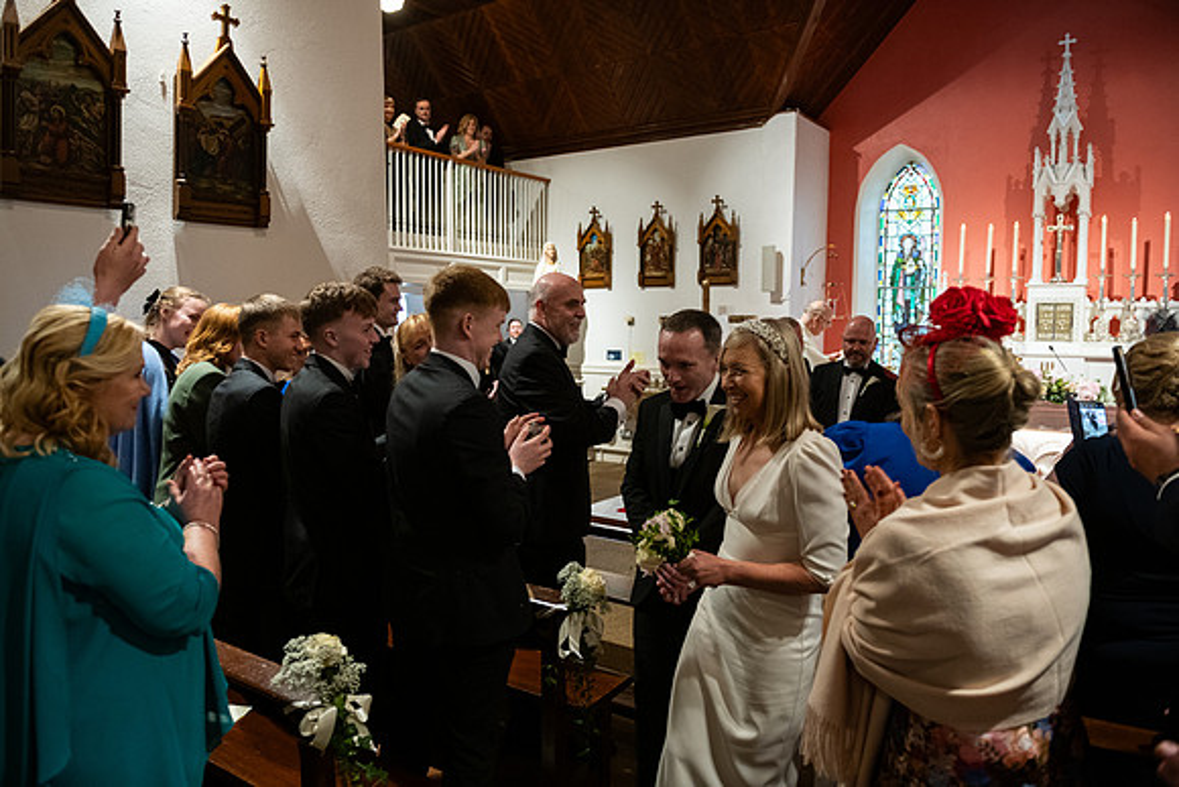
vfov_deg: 49.6
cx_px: 590
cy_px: 394
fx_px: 852
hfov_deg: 69.4
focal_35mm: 26
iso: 1000
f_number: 3.5
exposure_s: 1/160
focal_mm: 26
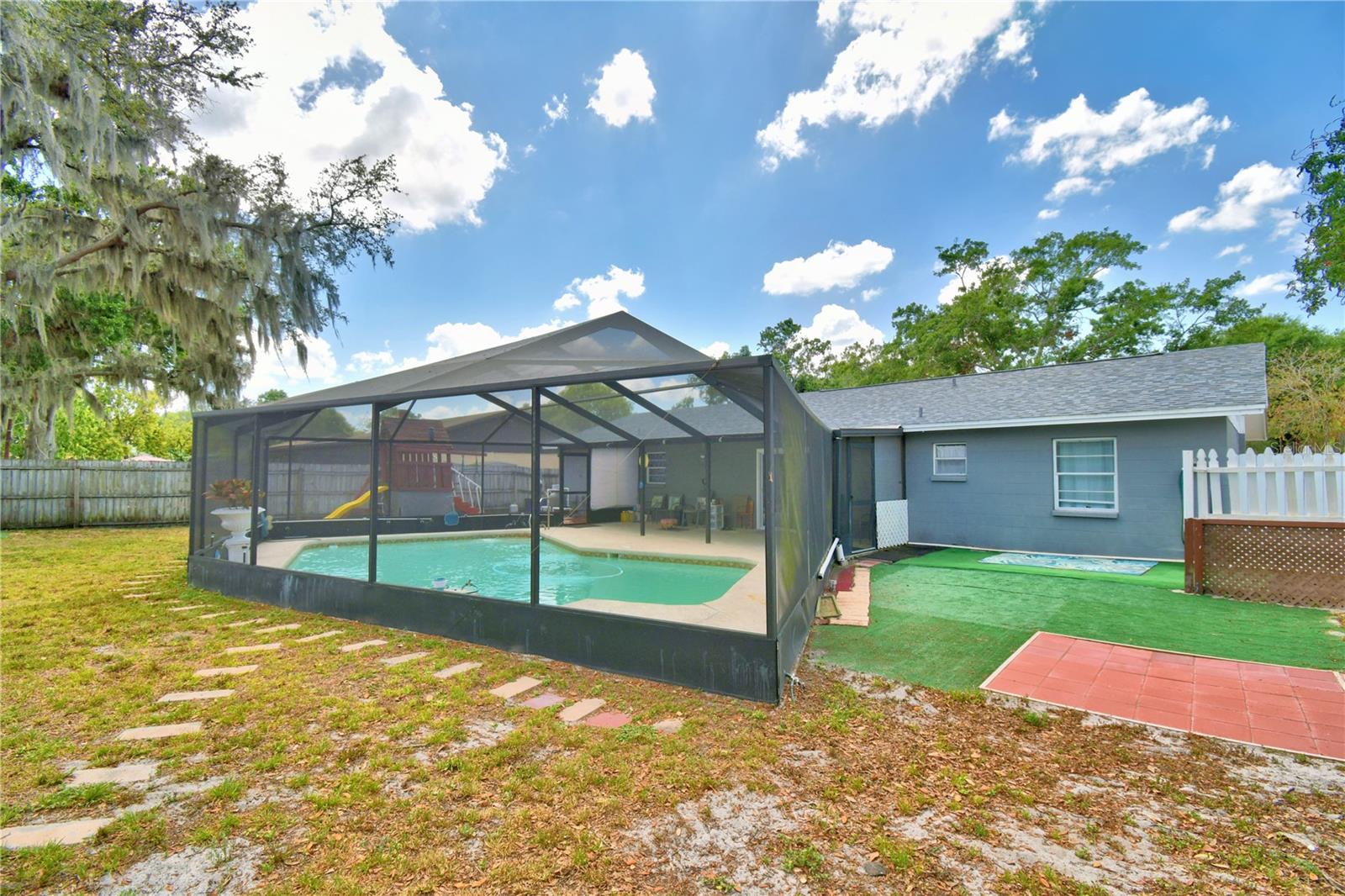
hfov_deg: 100.4
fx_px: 560
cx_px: 672
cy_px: 448
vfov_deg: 77.3
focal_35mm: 15
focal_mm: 10
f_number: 8
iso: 100
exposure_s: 1/250
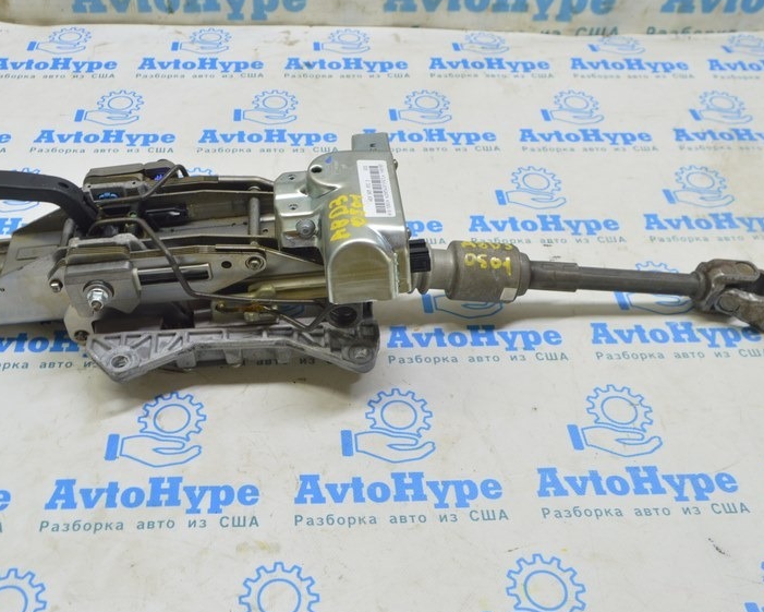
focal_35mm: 37
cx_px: 304
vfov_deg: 40.0
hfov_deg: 48.8
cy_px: 249
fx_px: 837
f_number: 5.6
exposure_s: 1/20
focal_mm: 18
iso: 400
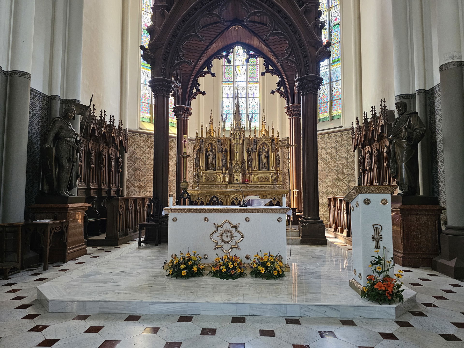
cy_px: 174
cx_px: 232
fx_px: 308
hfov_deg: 73.9
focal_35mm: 23
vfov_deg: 58.9
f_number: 1.7
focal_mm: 6.3
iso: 500
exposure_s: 1/30
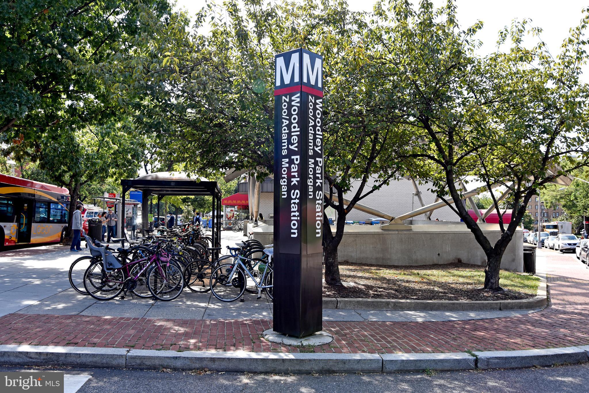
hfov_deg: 73.7
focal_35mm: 24
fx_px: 393
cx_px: 294
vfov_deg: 53.2
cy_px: 196
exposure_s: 1/250
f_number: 8
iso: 250
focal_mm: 24
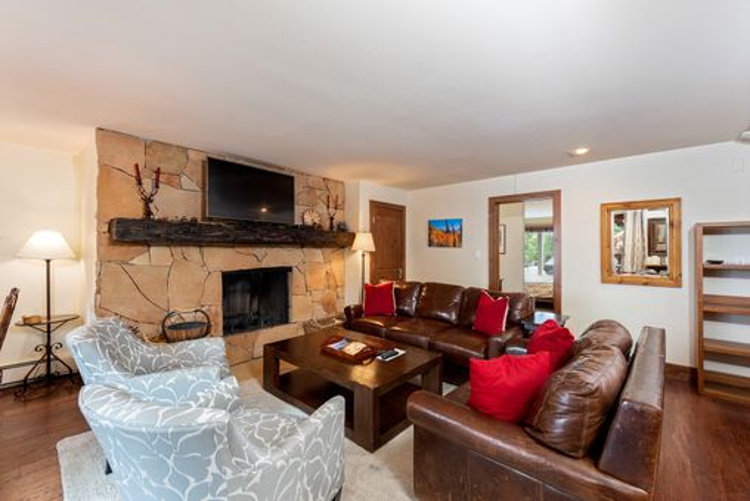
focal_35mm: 15
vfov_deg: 77.4
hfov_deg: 100.4
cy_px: 250
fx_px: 313
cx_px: 375
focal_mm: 15
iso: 640
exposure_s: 1/6
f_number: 11
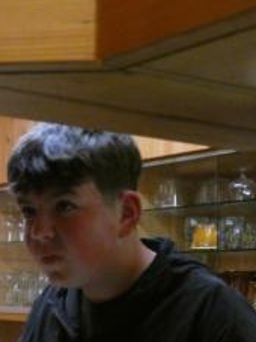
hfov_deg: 16.5
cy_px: 190
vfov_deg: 22.3
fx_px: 869
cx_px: 8
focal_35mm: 88
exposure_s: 1/25
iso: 1600
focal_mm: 9
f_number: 3.9
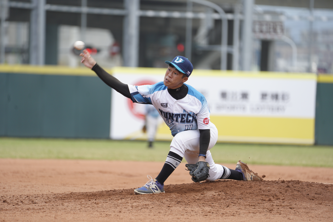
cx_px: 166
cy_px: 111
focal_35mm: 400
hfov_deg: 5.2
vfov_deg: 3.4
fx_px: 3700
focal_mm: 400
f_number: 5.6
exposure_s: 1/800
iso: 320
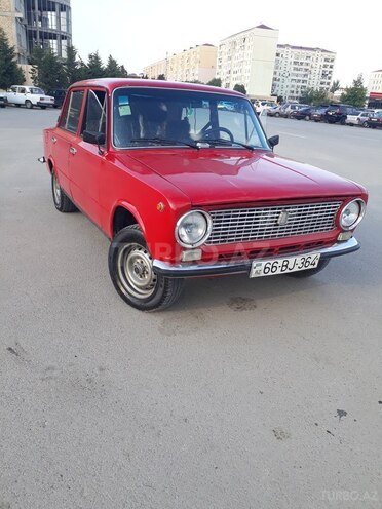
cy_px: 254
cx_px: 191
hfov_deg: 51.4
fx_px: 397
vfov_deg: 65.3
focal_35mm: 27
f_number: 1.9
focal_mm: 3.6
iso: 40
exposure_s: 1/216
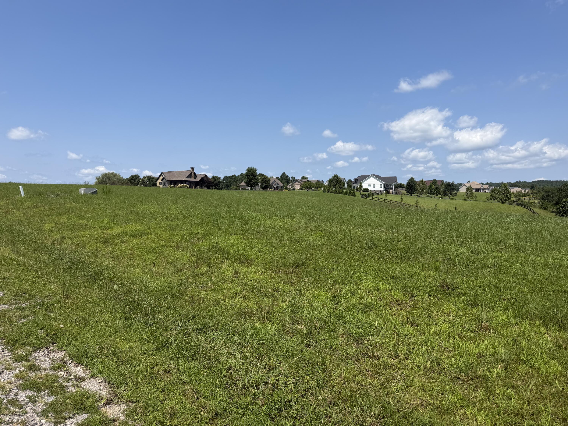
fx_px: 394
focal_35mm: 24
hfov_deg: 71.6
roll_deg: +1.1
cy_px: 213
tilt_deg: -3.9
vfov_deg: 56.8
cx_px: 284
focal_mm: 6.76
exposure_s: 1/5714
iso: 80
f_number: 1.78
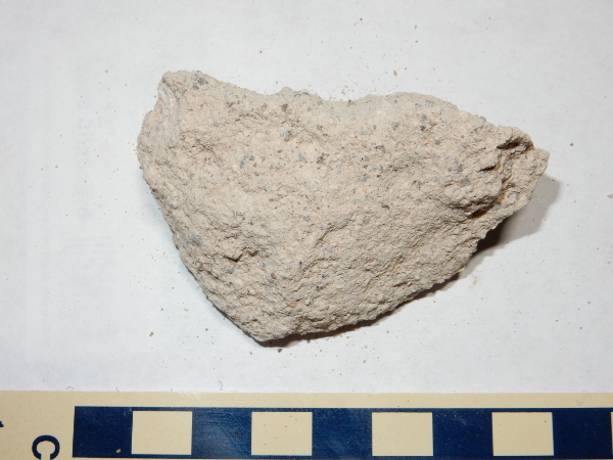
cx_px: 306
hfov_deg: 37.5
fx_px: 903
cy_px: 230
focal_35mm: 51
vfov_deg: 28.6
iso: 180
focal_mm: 9
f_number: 5.6
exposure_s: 1/30
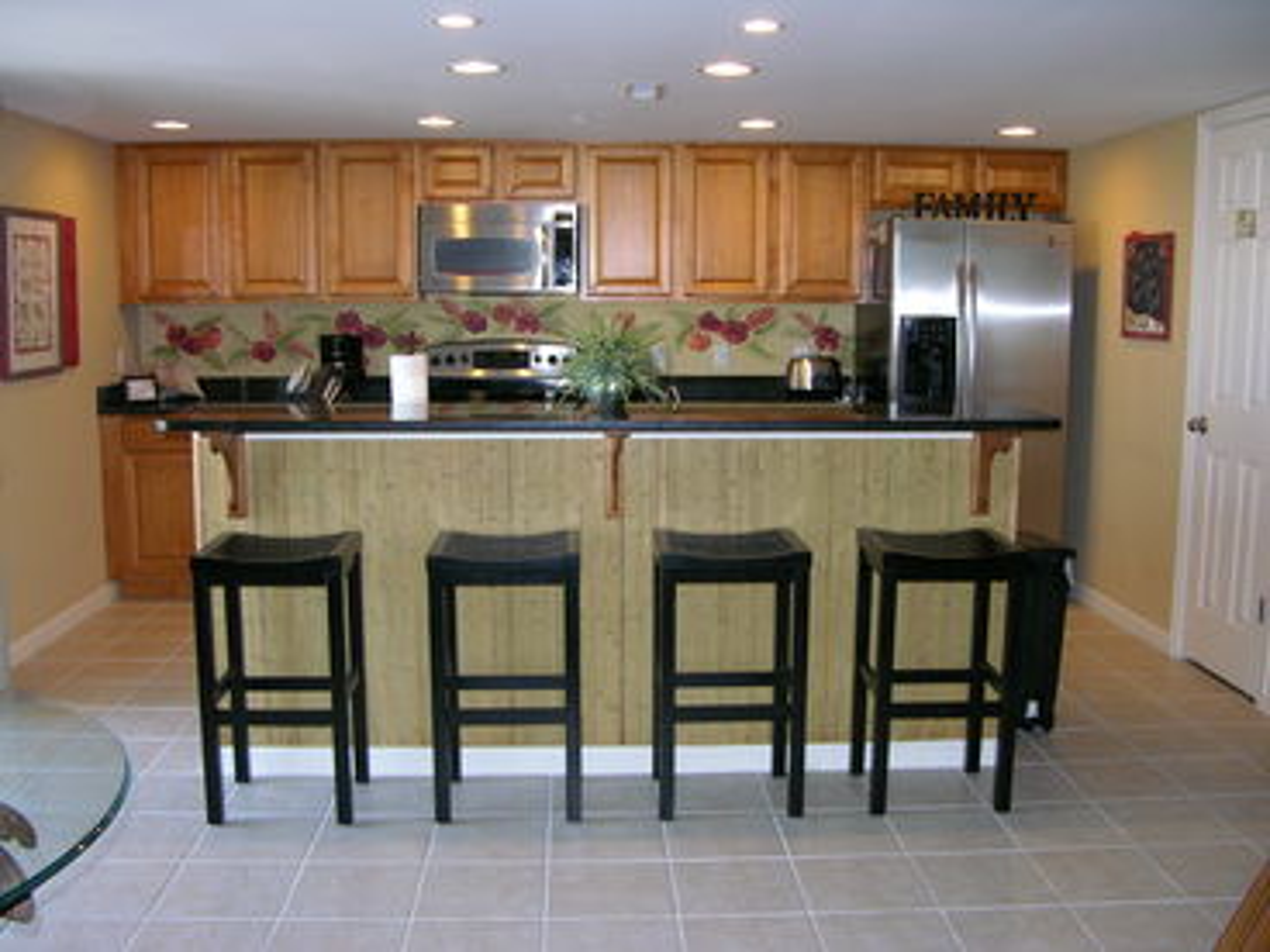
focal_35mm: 35
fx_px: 1284
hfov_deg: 52.6
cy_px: 476
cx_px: 635
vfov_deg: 40.7
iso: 200
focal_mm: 8.9
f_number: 2.8
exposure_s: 1/60.1
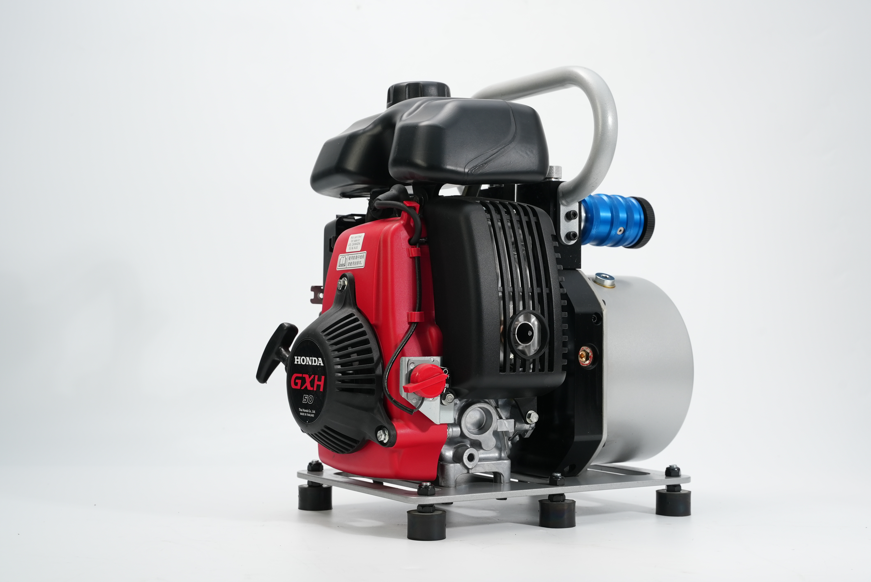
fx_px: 1353
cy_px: 291
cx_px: 436
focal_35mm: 56
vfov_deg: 24.3
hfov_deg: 35.7
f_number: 9
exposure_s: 1/100
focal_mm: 55.9
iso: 400
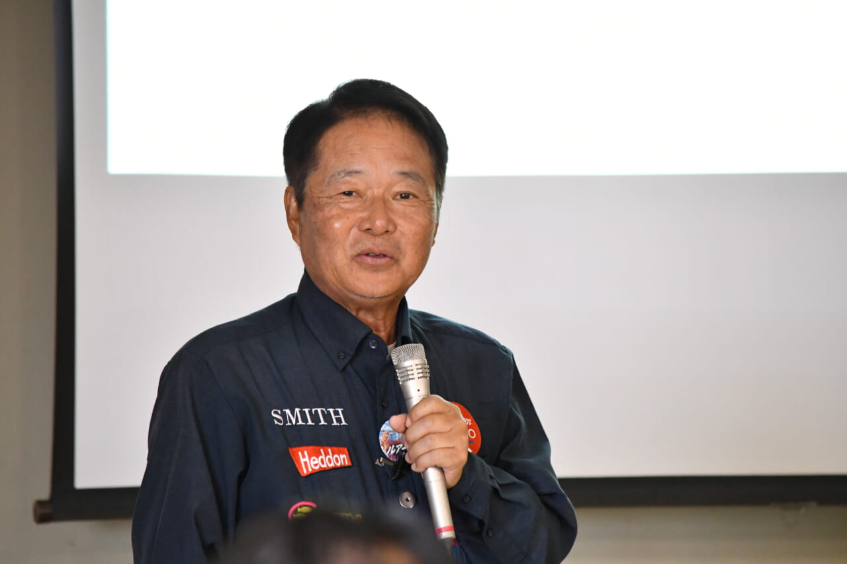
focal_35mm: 300
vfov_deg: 4.6
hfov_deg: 6.9
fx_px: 7057
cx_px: 424
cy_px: 282
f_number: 5
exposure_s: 1/80
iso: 3200
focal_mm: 200
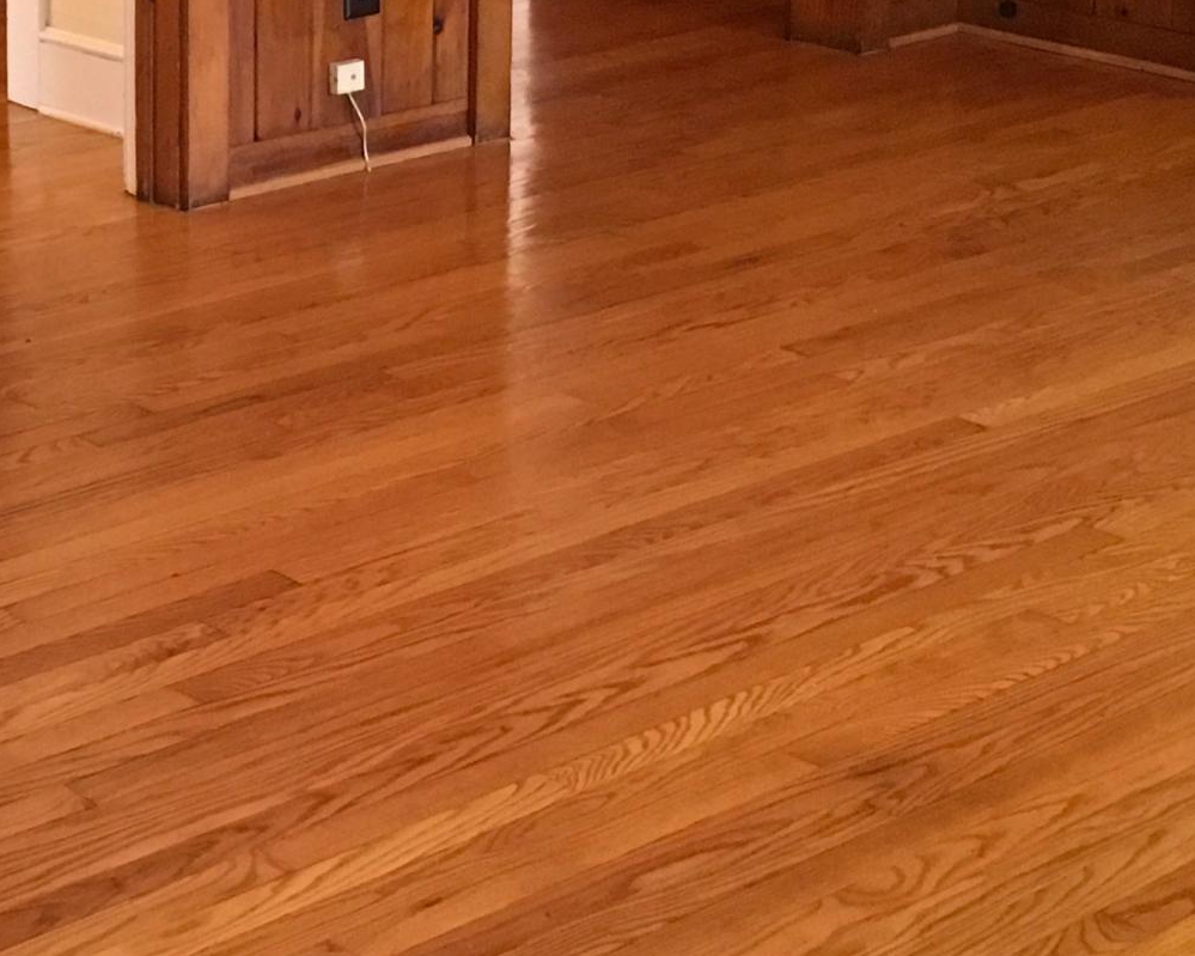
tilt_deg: -9.9
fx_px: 3006
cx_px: 68
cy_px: -171
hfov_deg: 21.8
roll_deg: -0.3
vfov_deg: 17.3
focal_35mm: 85
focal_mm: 4.15
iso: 160
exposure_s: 1/30
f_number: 2.2
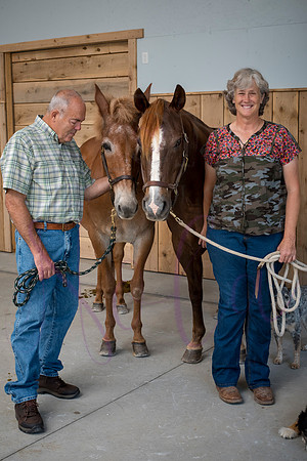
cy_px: 230
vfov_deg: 39.6
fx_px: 640
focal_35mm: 50
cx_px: 154
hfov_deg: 27.0
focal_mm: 50
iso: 400
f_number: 9
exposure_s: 1/160
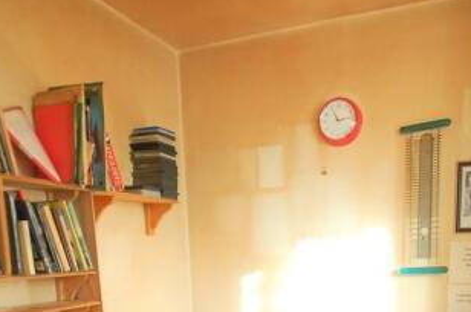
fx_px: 418
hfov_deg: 57.9
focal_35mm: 32
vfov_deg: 36.5
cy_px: 317
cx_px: 300
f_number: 4
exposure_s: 1/60
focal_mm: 10
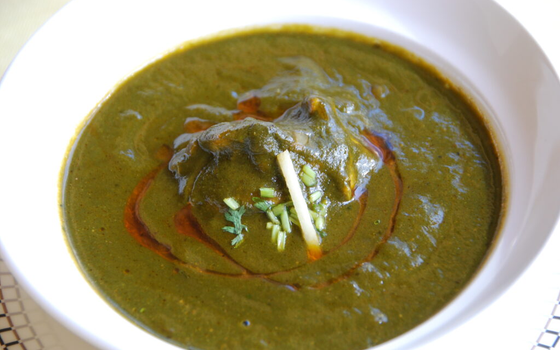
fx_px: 2625
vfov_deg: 7.6
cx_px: 280
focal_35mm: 172
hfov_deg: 12.2
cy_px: 179
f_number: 5.6
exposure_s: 1/60
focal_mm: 112
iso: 400
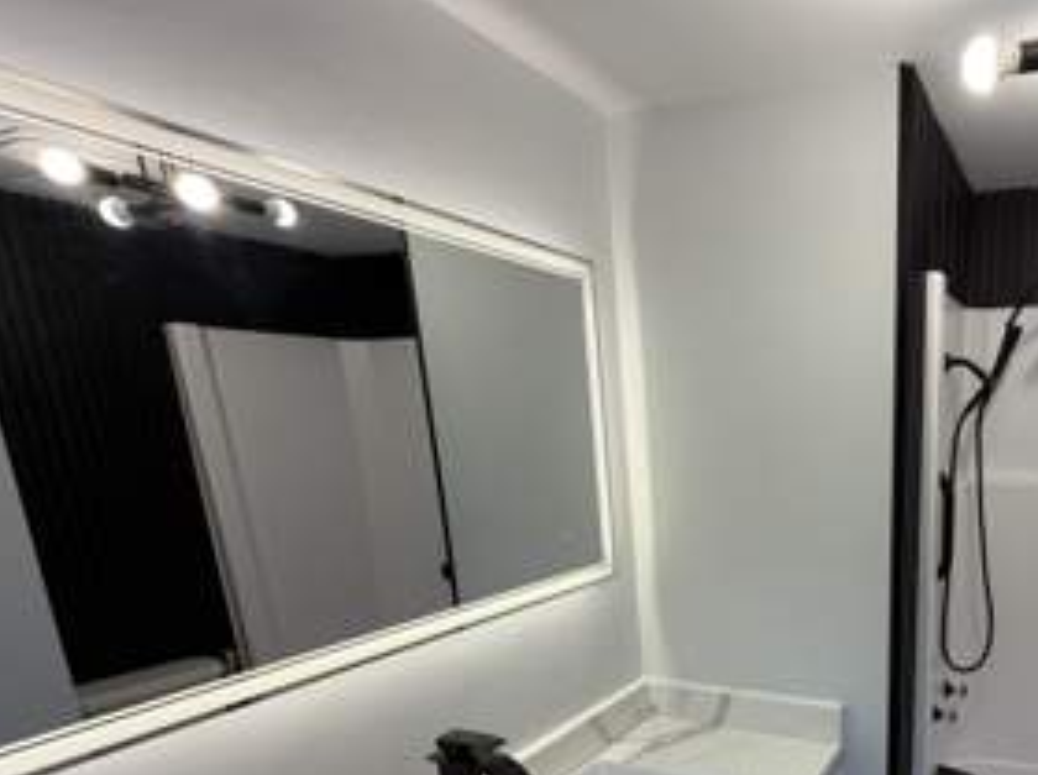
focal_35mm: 24
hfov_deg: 65.7
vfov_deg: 53.6
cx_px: 819
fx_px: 718
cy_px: 599
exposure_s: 1/120
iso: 100
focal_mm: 2.22
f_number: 2.2
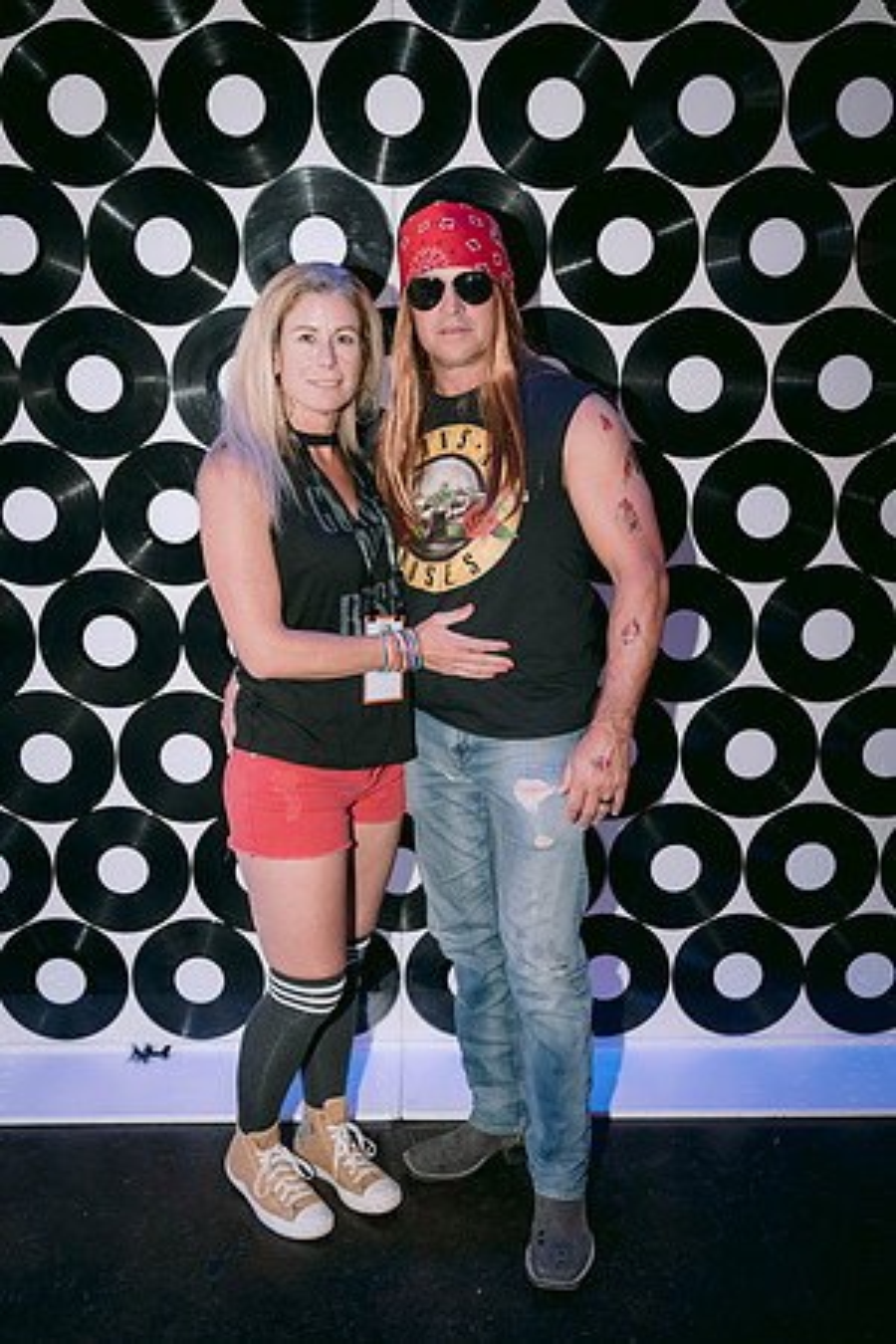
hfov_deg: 37.9
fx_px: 1307
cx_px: 448
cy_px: 672
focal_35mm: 35
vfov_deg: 54.4
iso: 1600
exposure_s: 1/160
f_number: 2.8
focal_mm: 35
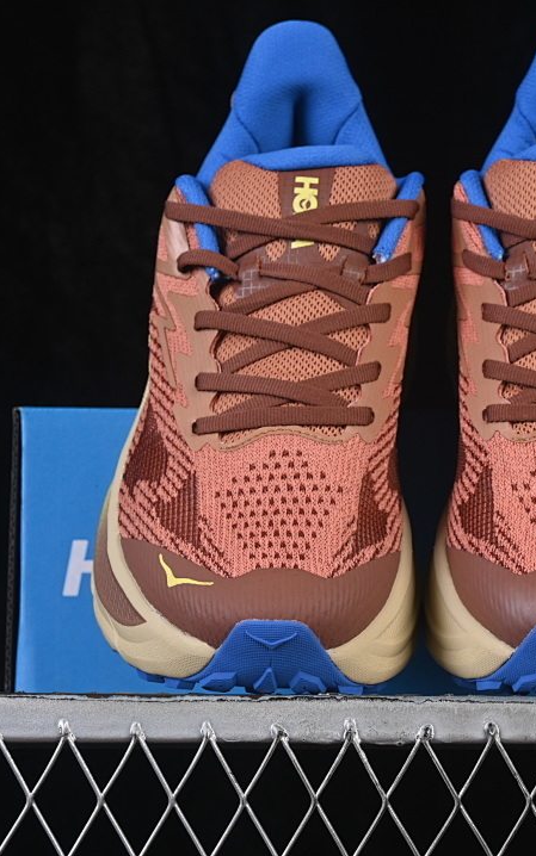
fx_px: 2687
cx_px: 430
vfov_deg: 18.1
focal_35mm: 115
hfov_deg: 11.4
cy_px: 428
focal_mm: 50
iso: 160
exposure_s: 1/80
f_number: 8
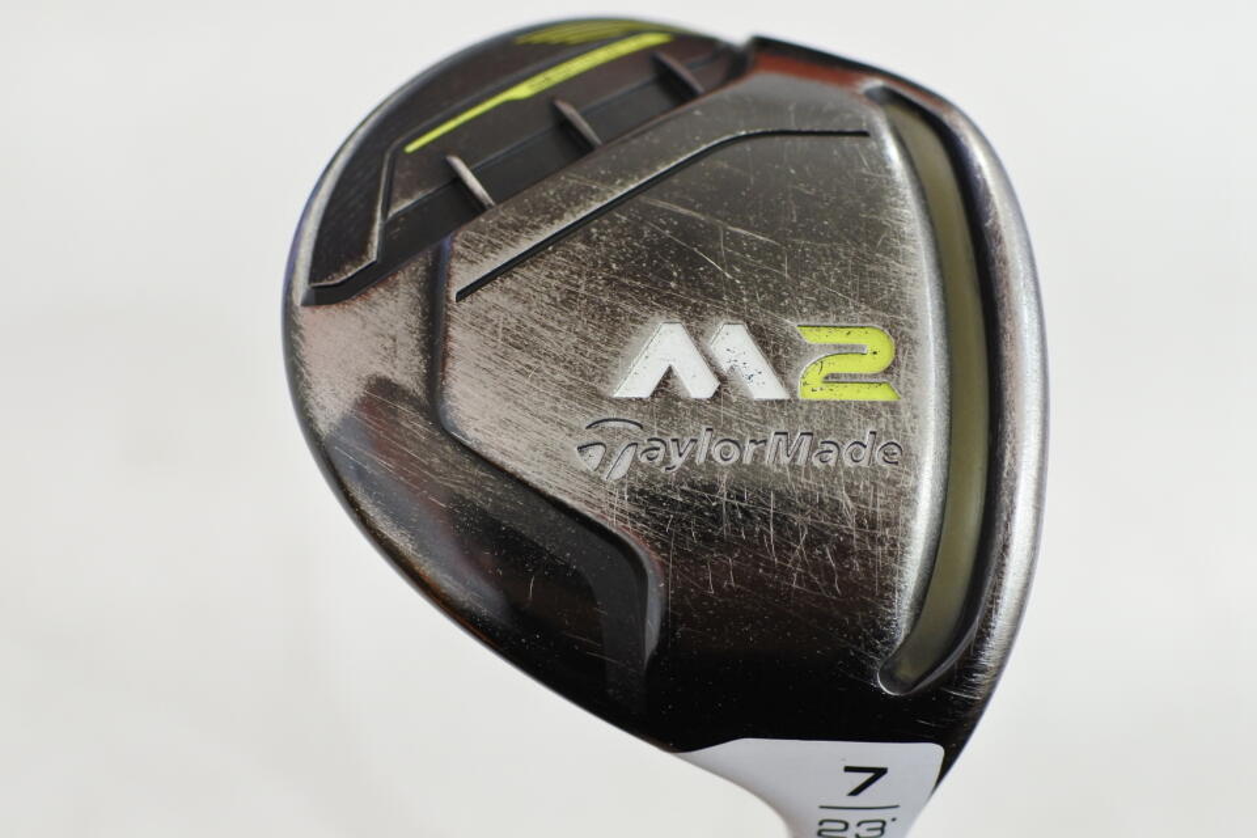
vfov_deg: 27.5
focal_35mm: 49
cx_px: 628
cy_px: 419
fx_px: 1711
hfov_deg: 40.3
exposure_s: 1/250
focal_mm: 18.5
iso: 800
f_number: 1.8
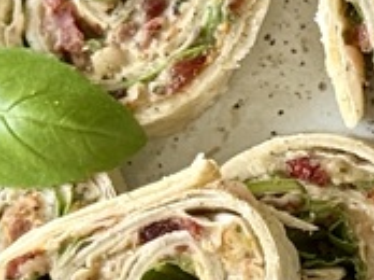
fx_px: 3604
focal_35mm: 334
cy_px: 260
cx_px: 657
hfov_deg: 5.8
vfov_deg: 4.4
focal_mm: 6.76
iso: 64
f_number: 1.78
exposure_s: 1/213
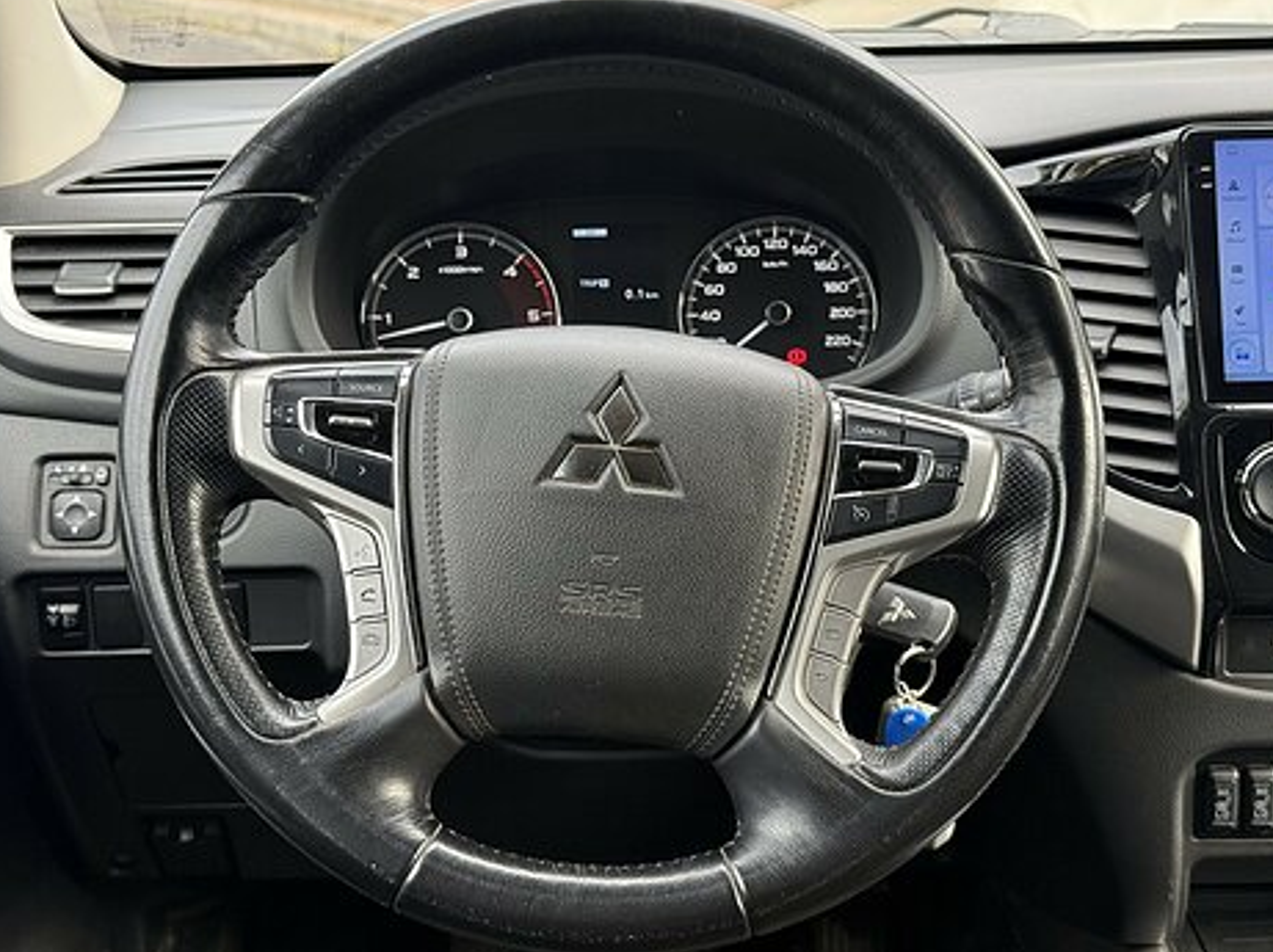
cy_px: 433
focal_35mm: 57
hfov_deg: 33.8
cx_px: 699
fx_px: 2095
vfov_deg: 25.6
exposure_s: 1/175
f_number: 1.78
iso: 80
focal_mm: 6.76
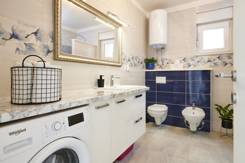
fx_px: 136
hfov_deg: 84.0
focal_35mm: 20
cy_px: 82
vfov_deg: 61.9
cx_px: 122
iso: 400
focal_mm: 20
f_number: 8
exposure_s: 1/10
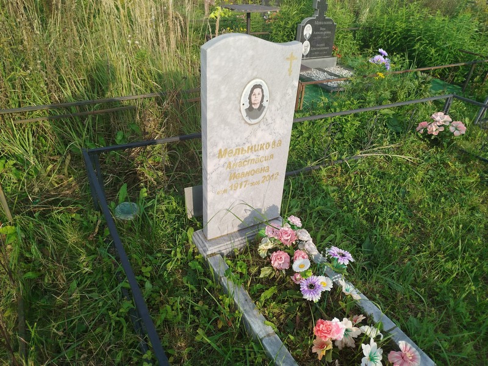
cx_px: 244
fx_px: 338
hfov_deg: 71.6
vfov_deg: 56.8
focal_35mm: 24
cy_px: 183
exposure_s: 1/746
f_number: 1.7
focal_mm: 5.31
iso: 50
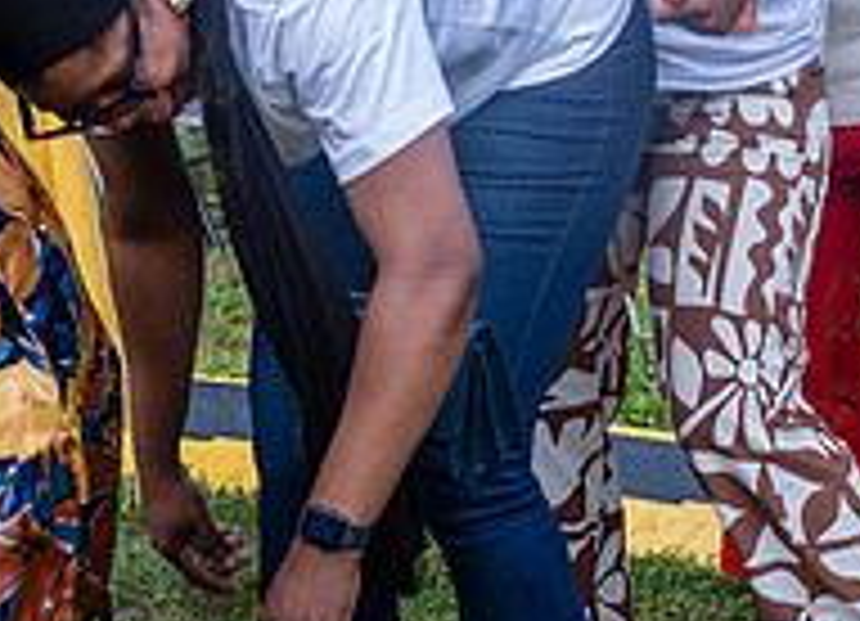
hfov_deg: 13.7
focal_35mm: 145
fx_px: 3555
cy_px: 181
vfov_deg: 10.0
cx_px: 690
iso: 1000
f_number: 4
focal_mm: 36
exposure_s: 1/1000
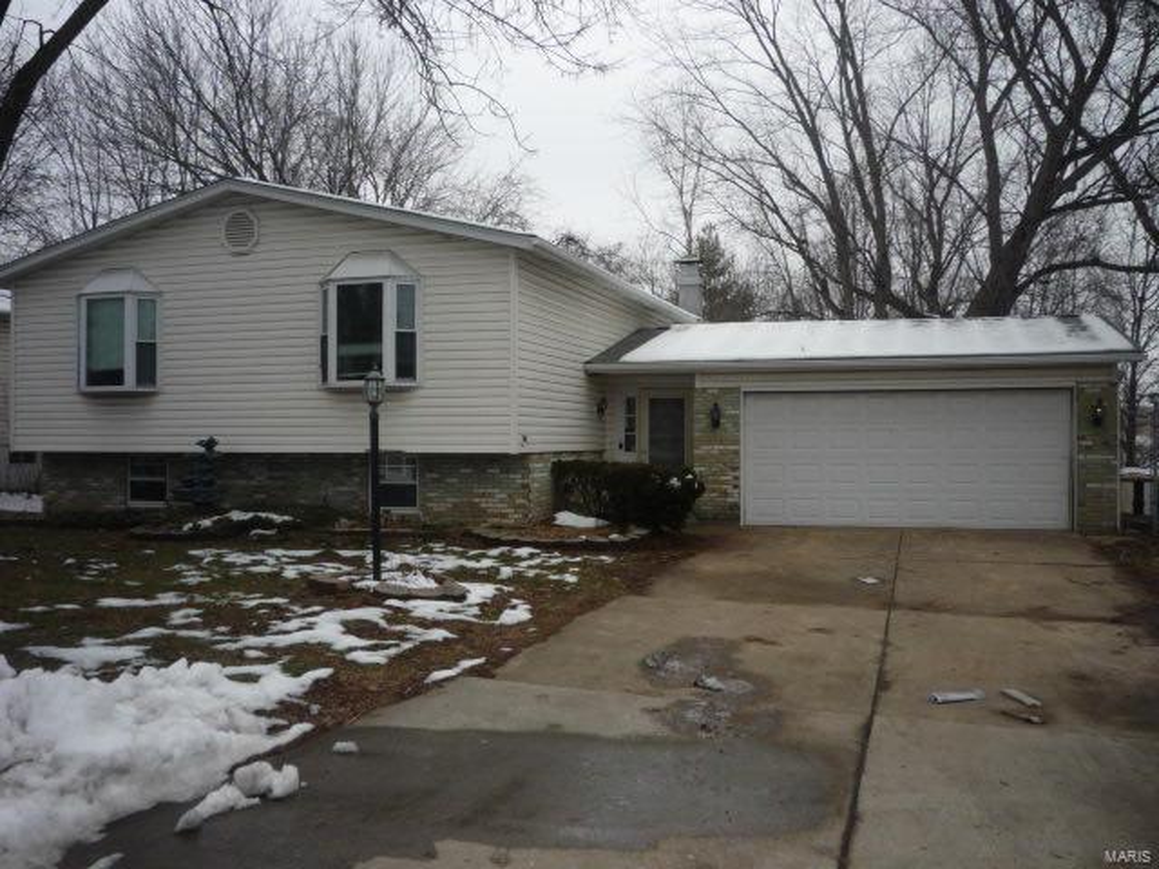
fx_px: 1071
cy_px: 434
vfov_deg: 44.2
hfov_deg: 56.8
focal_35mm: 32
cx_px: 580
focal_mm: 5.2
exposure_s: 1/320
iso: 100
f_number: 4
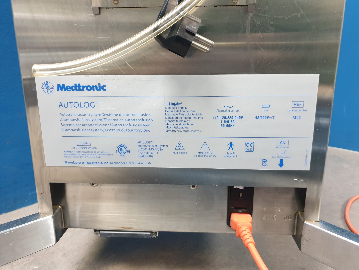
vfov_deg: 53.1
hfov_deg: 67.3
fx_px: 270
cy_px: 135
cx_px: 180
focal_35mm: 26
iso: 320
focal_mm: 4.3
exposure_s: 1/50
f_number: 1.5
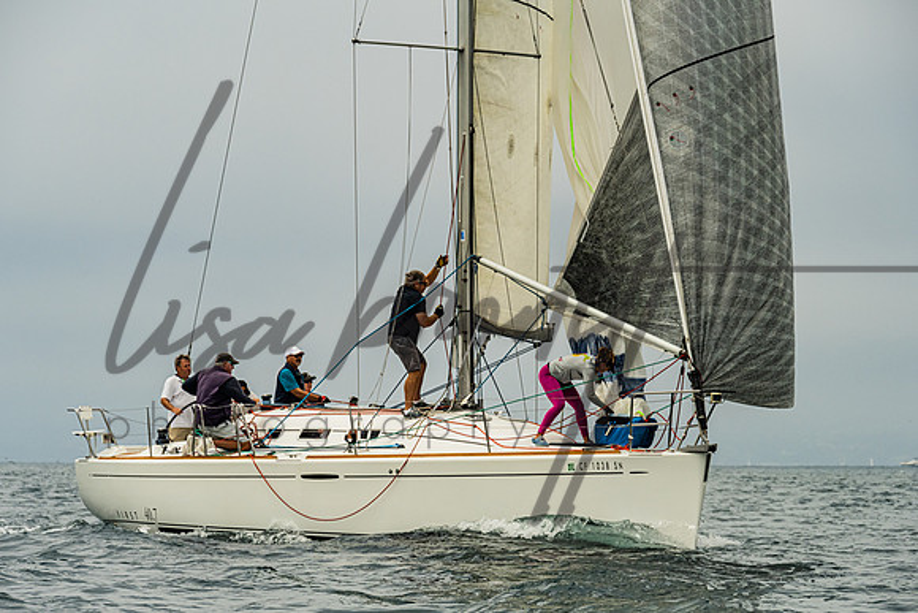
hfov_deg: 15.0
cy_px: 350
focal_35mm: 137
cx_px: 459
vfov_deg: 10.0
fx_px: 3490
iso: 400
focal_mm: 120
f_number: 6.3
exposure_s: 1/2500
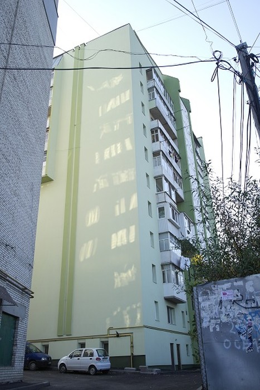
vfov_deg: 57.2
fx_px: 357
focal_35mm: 33
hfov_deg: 40.0
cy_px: 195
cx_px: 130
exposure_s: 1/180
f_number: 5.6
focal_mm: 22
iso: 100
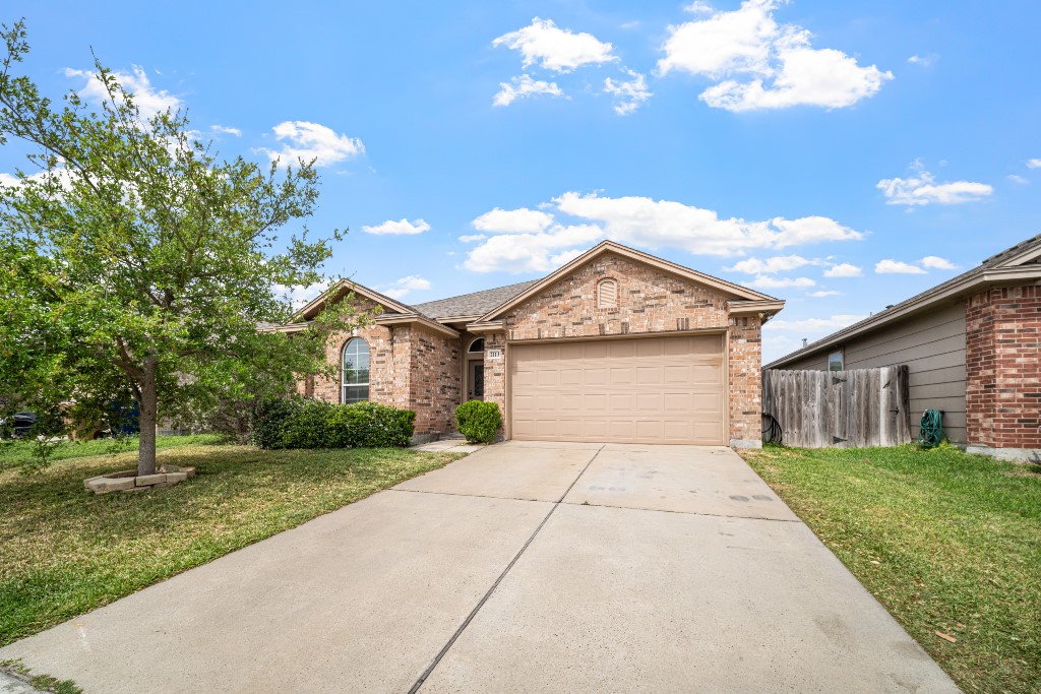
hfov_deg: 112.6
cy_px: 347
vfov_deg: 90.0
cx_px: 520
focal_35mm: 12
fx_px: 347
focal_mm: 12
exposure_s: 1/640
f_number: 9
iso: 500
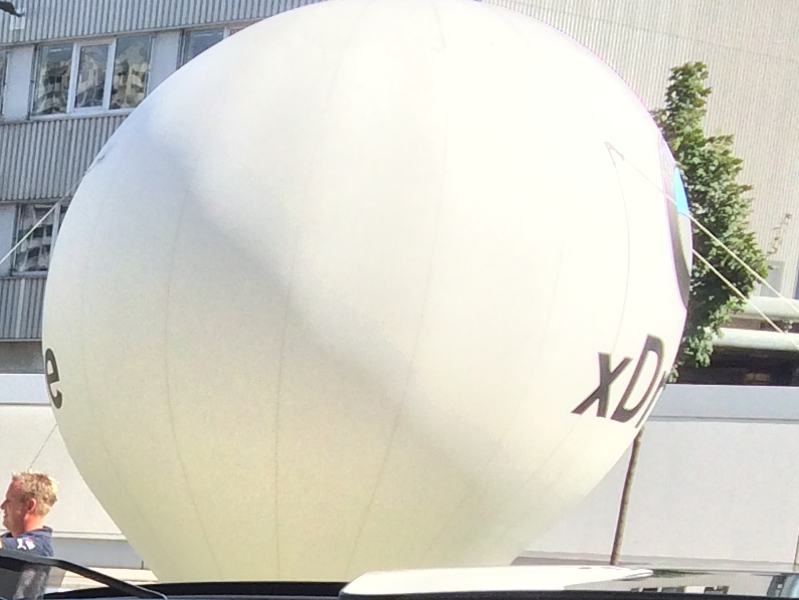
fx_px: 2748
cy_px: 1129
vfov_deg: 11.4
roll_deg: -0.9
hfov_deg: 13.9
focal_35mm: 119
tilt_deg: -14.5
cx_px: -810
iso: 32
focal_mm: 4.15
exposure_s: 1/838
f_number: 2.2
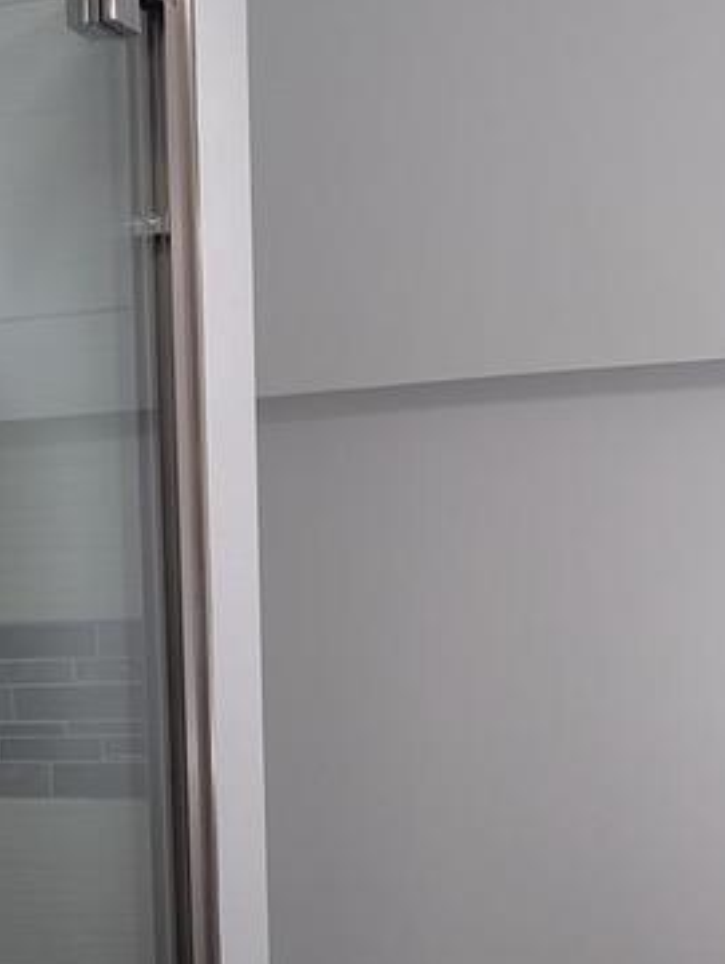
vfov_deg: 26.1
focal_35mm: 72
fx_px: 2006
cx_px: 138
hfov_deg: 20.2
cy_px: 881
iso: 70
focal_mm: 6.81
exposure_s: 1/60
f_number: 1.85
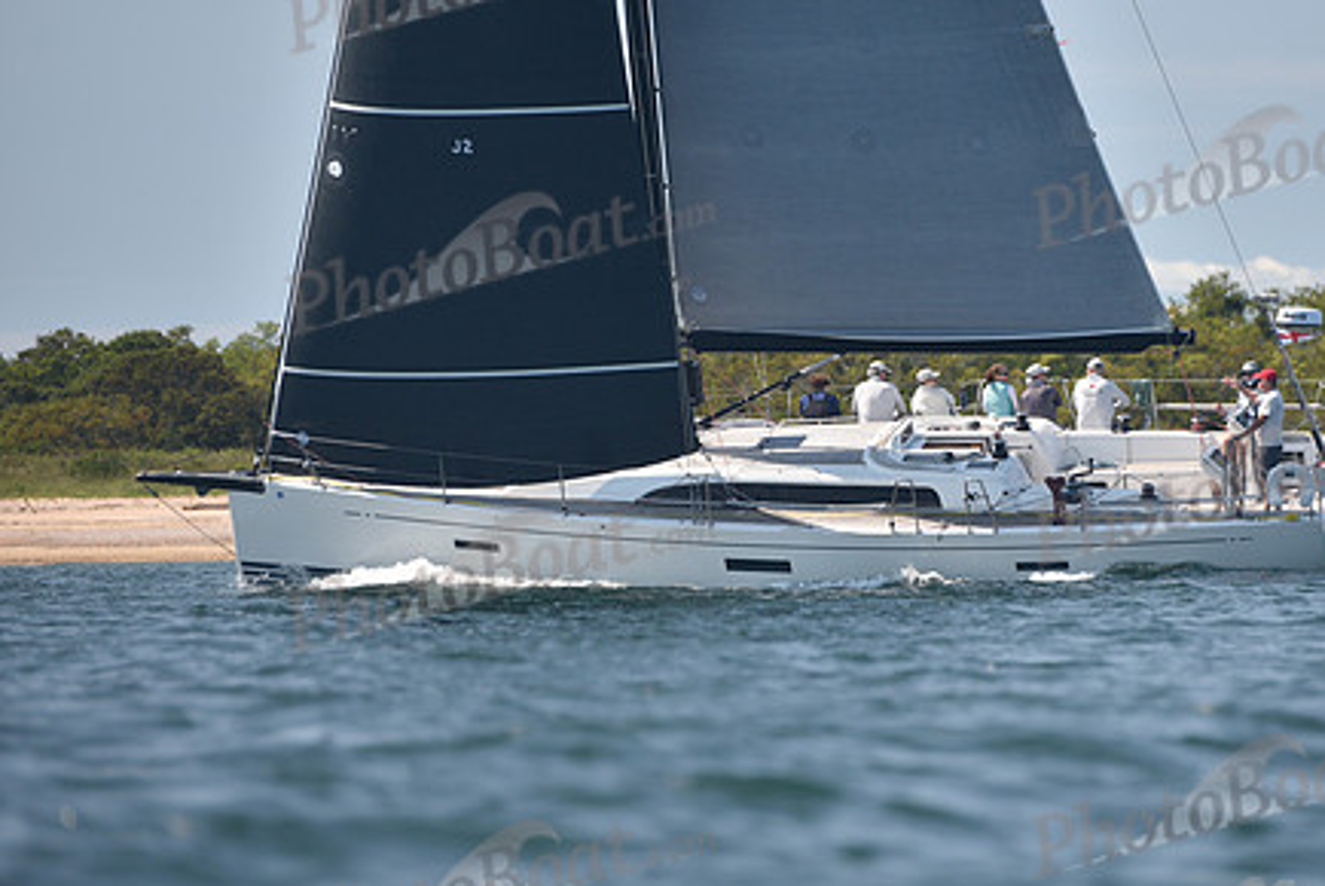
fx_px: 9833
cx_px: 876
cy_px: 371
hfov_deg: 7.7
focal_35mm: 267
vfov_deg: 5.2
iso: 250
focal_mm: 200
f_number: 3.5
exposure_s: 1/1250
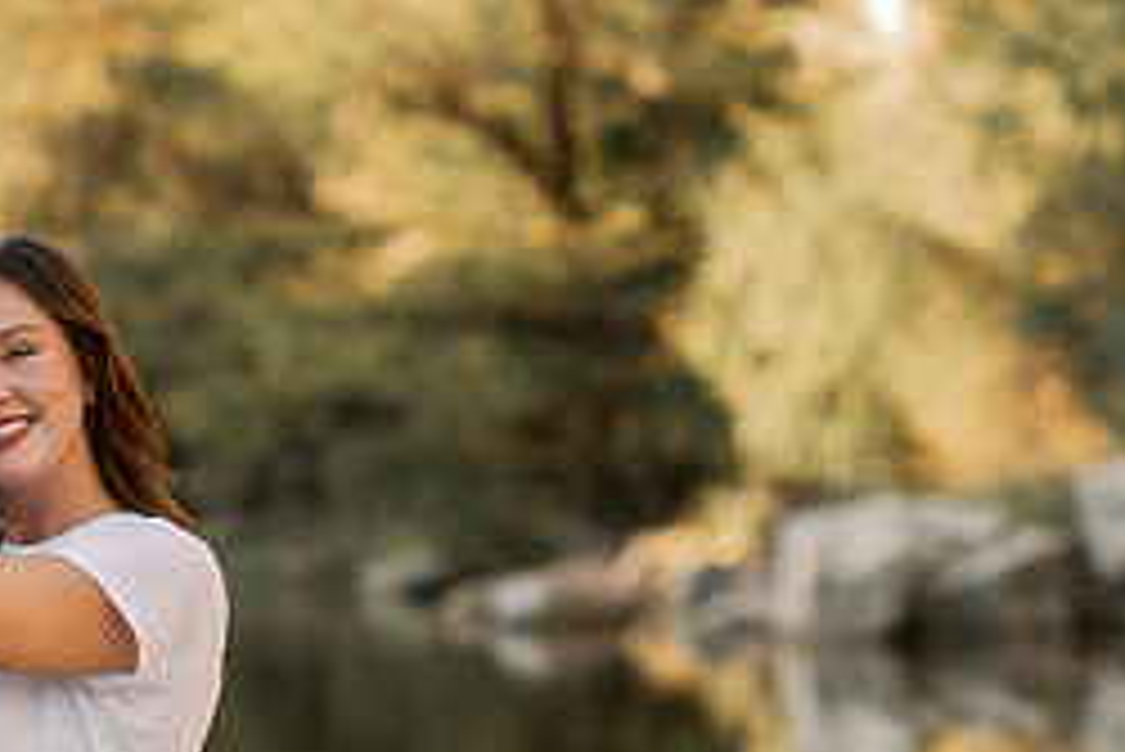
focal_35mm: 197
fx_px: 6160
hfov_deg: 10.3
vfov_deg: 7.0
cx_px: -36
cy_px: 759
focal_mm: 85
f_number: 2.8
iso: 160
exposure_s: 1/320
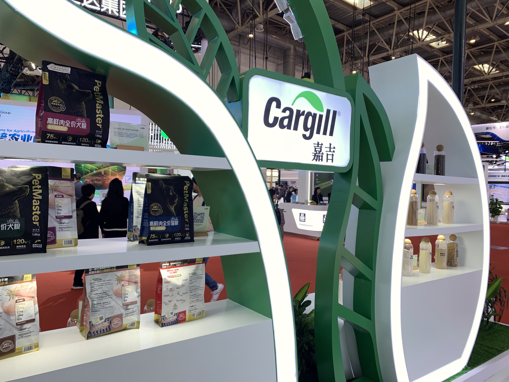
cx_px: 254
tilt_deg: -1.4
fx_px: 382
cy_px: 191
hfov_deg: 67.3
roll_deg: -2.4
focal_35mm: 26
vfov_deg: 53.1
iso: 25
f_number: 1.8
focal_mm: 4.25
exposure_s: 1/139
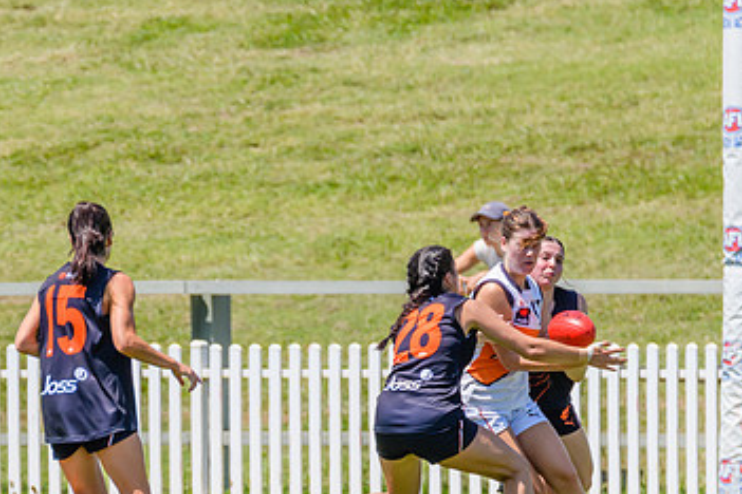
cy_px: 447
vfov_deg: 1.2
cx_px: 316
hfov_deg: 1.8
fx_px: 23083
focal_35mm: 1120
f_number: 10
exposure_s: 1/1600
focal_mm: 550
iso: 800
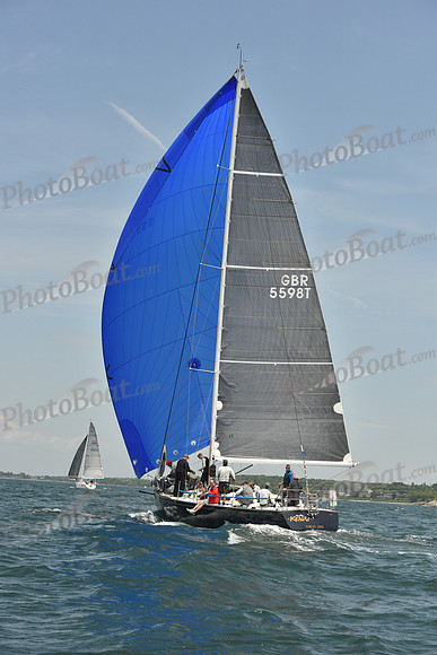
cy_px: 328
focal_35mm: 70
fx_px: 1274
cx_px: 218
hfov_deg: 19.5
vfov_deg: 28.8
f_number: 9
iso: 400
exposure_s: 1/1600
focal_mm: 70
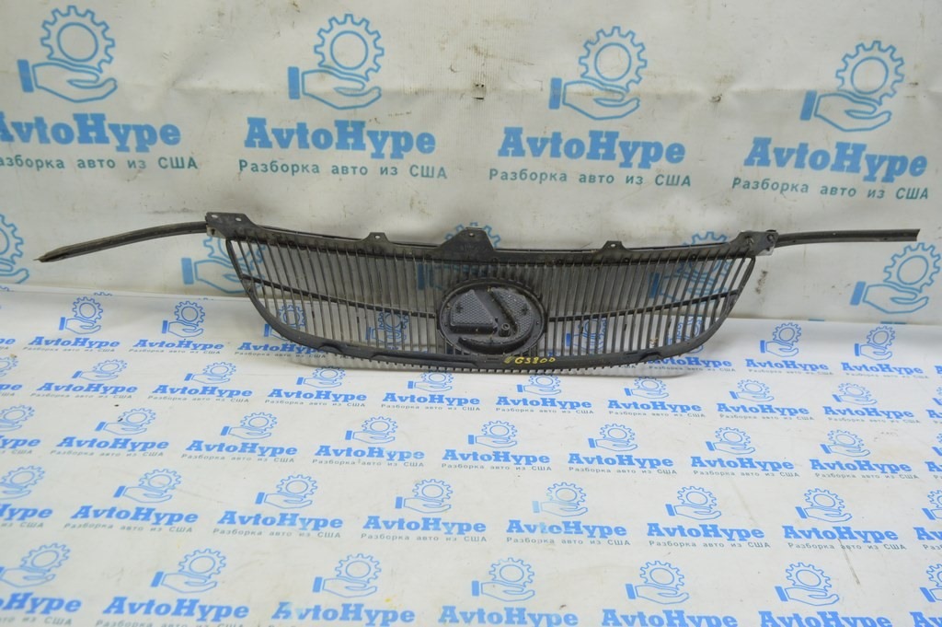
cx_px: 471
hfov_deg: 59.5
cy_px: 314
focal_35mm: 32
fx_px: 824
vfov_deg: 41.6
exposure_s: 1/20
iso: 400
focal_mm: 21
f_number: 5.6
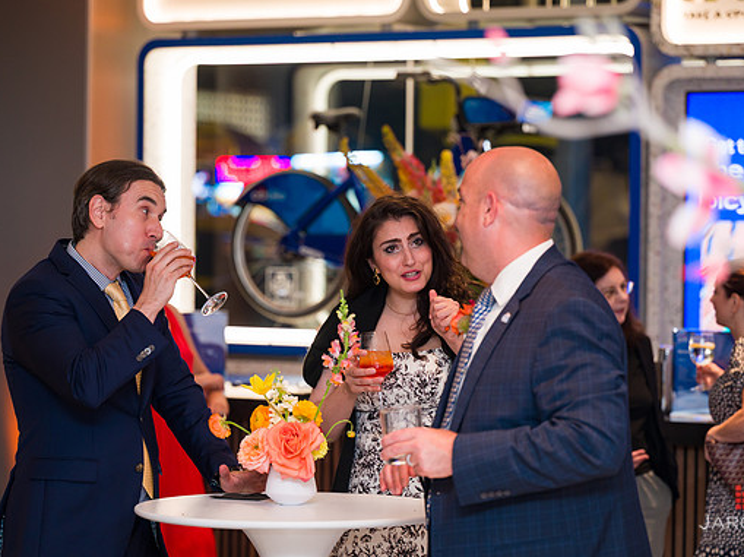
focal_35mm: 126
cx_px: 415
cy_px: 279
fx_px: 2706
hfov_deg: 15.7
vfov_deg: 11.7
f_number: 3.2
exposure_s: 1/160
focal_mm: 110
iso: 800
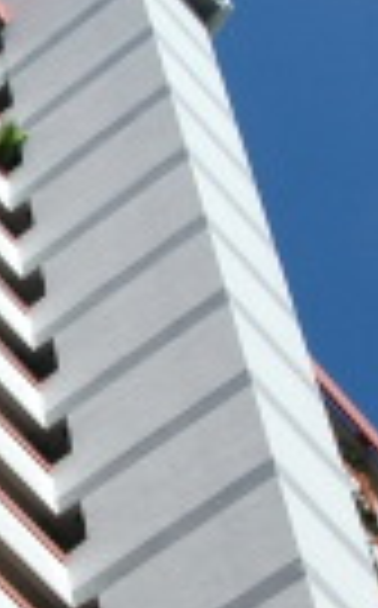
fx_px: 2679
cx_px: -94
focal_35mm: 162
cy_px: 430
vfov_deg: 12.9
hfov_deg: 8.0
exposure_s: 1/400
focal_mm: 26
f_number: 14
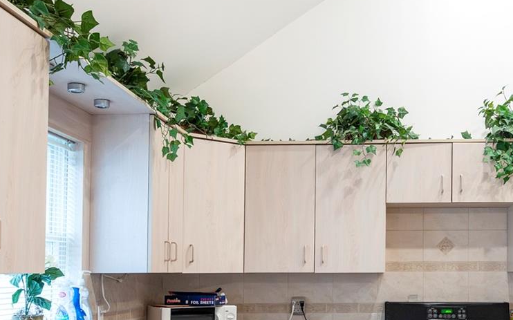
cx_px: 465
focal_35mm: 45
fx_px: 629
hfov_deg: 40.8
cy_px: 328
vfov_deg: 26.8
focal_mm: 16
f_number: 6.3
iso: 3200
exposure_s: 1/100
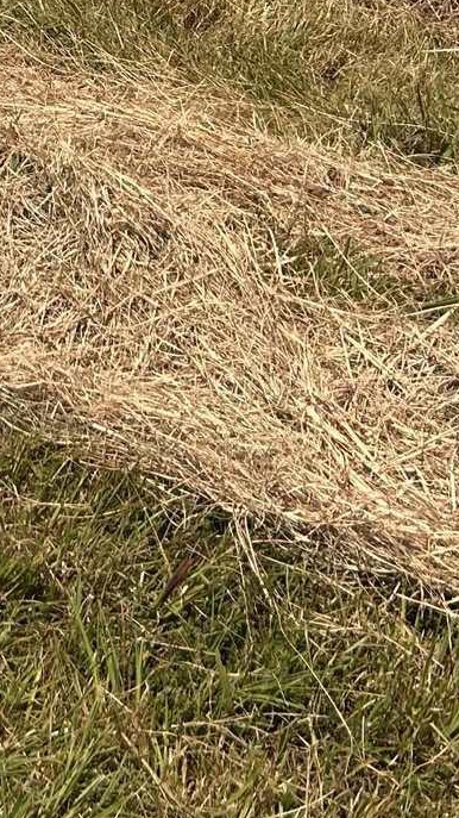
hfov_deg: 12.0
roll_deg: +1.3
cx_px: -279
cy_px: -282
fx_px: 2057
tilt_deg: -13.6
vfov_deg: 20.3
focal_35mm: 95
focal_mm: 5.7
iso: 50
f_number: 1.5
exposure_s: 1/5076
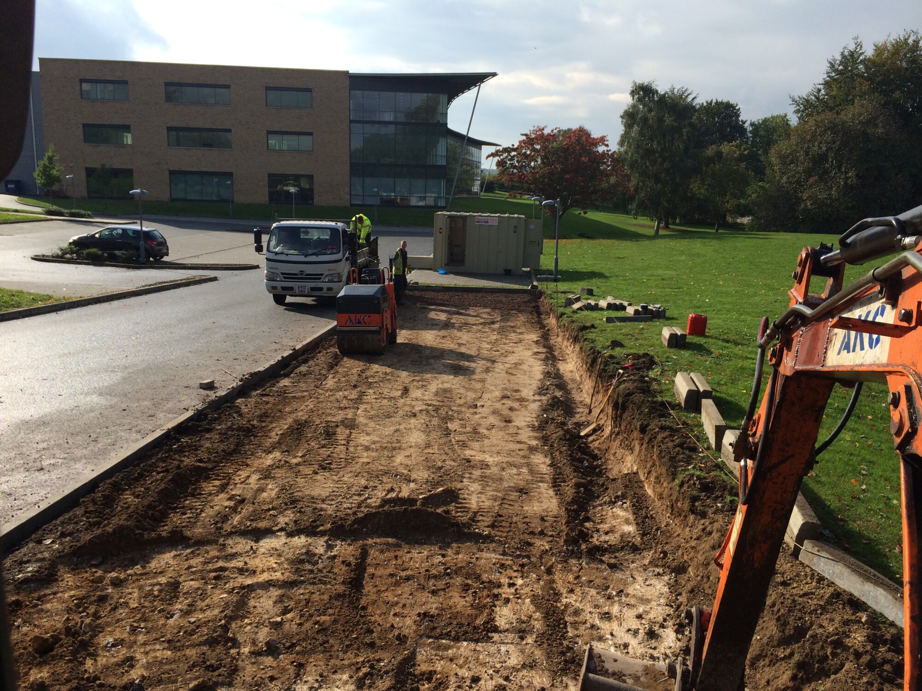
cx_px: 461
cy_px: 346
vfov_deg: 46.8
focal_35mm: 30
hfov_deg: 60.0
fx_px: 799
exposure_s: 1/1709
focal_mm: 4.12
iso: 40
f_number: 2.2
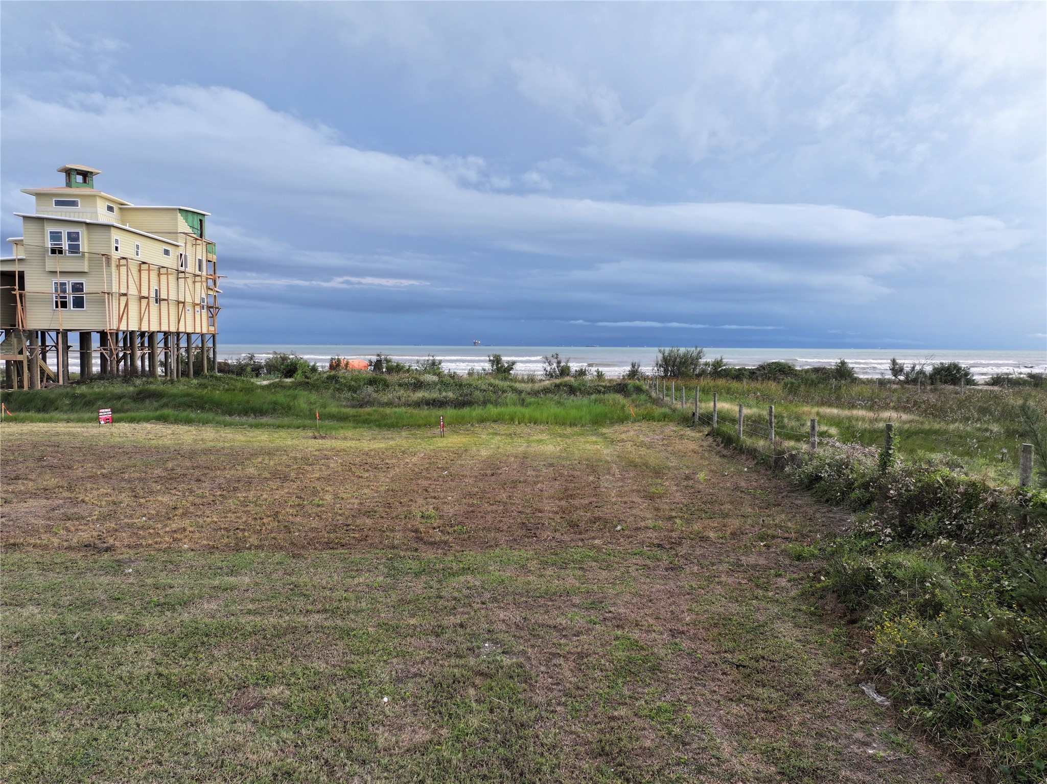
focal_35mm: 24
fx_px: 726
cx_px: 524
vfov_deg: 56.8
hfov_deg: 71.6
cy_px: 392
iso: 160
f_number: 2.8
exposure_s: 1/1250
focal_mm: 12.29
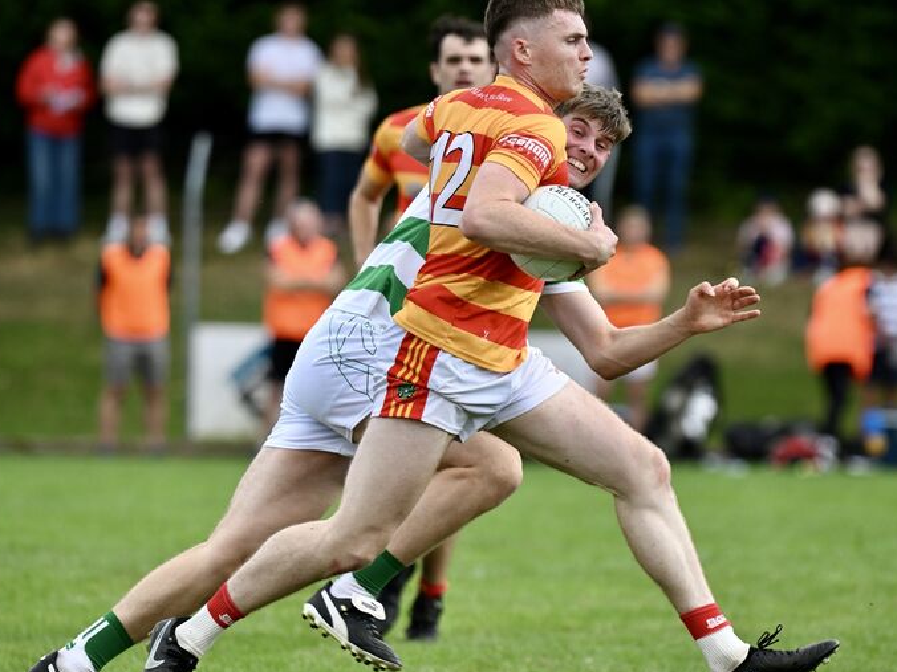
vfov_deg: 2.8
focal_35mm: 535
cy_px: 329
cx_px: 426
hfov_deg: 3.7
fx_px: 13863
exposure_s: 1/1250
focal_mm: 470
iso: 640
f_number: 6
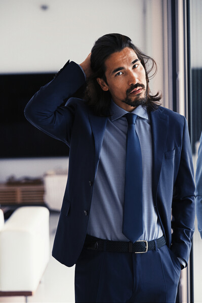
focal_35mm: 99
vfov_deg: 20.6
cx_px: 101
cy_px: 152
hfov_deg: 13.8
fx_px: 834
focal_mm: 99
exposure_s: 1/200
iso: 400
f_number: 4
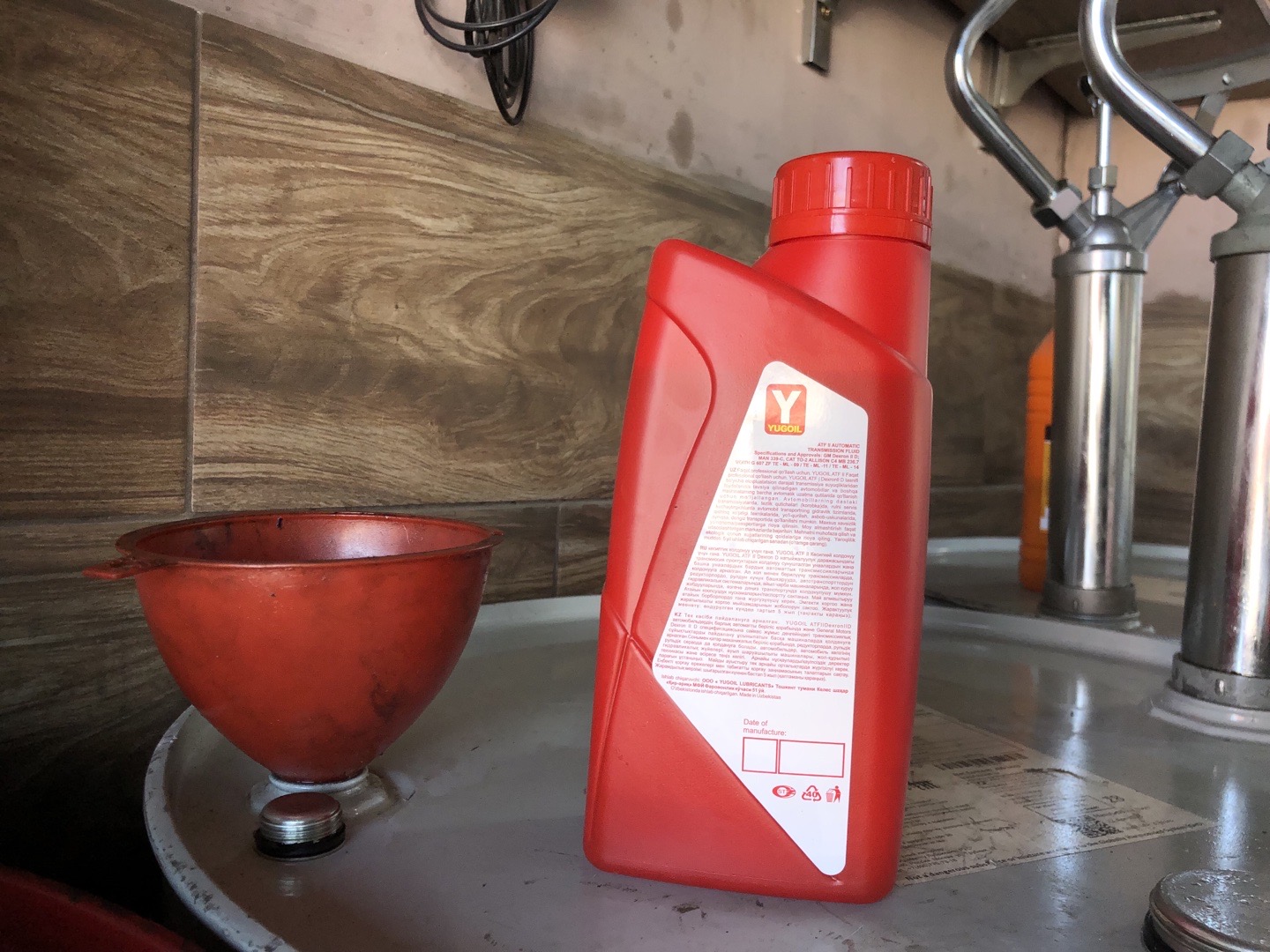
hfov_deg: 63.4
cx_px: 635
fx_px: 1027
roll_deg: -2.7
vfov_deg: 49.7
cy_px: 476
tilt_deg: -3.7
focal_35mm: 28
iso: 50
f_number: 1.8
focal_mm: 4
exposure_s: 1/120
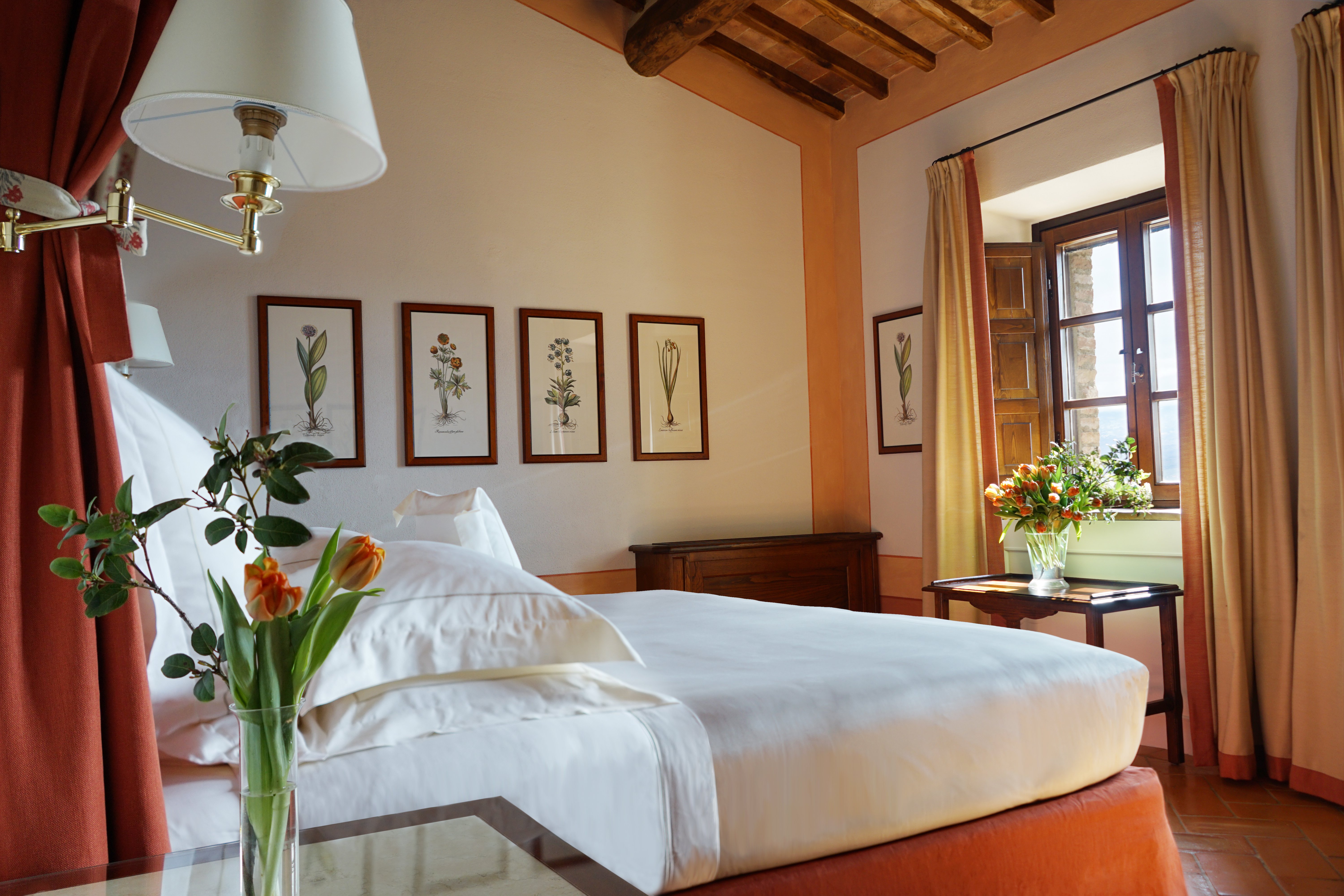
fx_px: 1045
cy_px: 448
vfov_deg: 46.4
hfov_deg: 65.5
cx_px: 672
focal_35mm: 28
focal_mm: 28
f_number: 3.5
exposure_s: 1/60
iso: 320
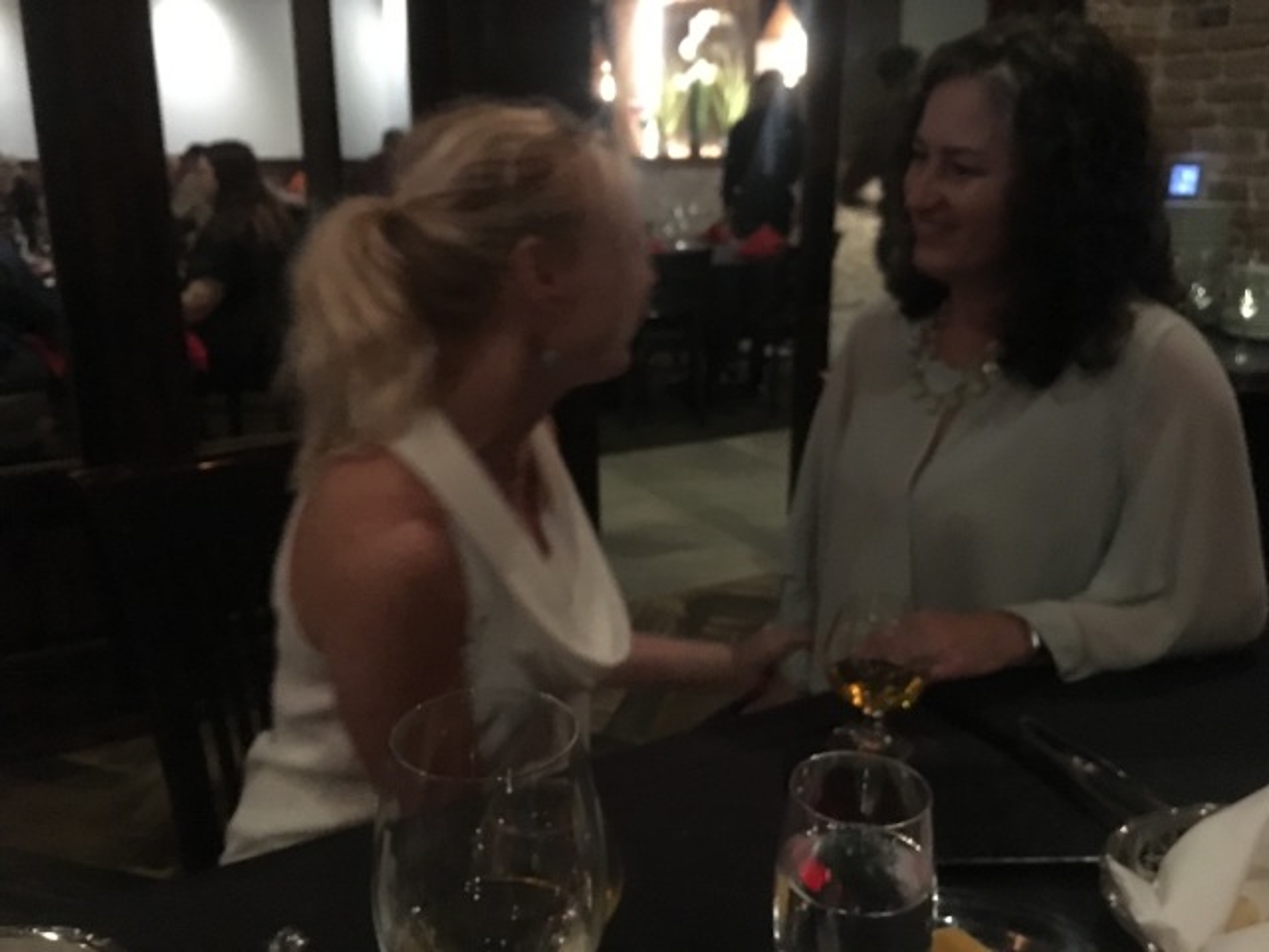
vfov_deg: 48.2
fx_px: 1063
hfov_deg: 61.7
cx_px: 634
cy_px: 476
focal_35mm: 29
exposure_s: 1/15
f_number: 2.2
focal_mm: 4.15
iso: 1000
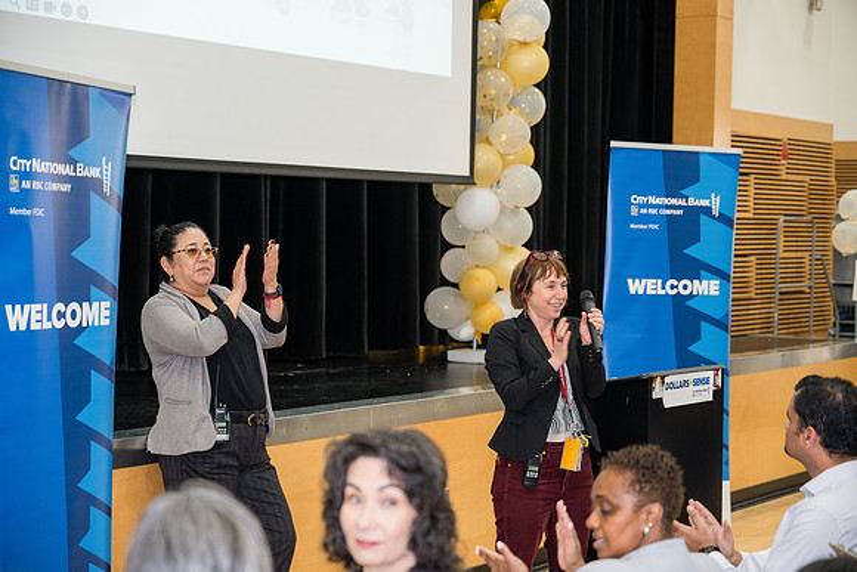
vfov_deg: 20.1
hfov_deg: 29.8
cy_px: 286
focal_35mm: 68
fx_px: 1610
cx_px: 428
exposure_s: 1/250
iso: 1600
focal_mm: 67.6
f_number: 2.8
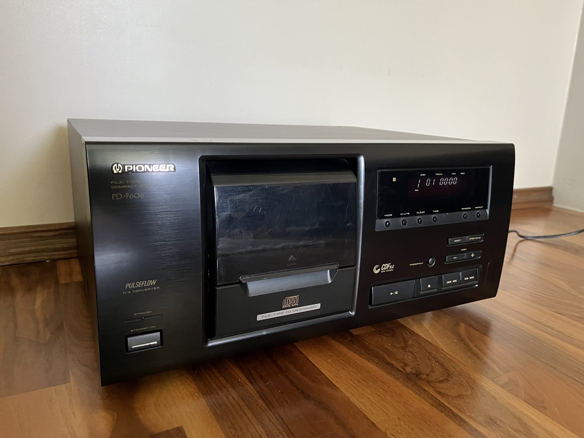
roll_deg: -2.9
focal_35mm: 26
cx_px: 292
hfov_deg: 67.3
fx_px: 439
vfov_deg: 53.1
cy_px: 219
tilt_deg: -15.4
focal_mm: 5.1
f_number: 1.6
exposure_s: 1/60
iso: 400
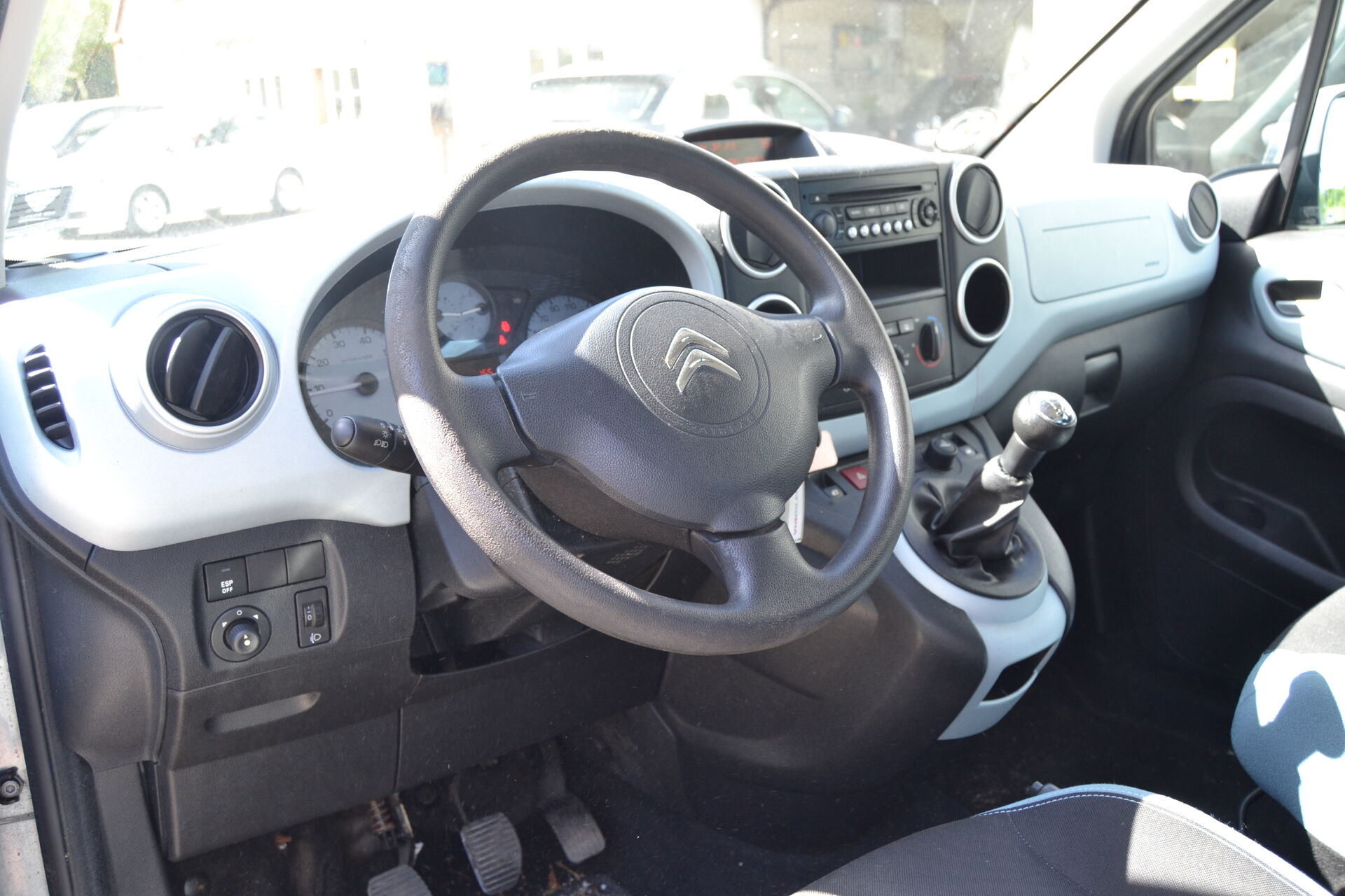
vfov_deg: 40.0
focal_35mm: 33
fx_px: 1233
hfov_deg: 57.2
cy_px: 448
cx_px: 672
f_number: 5
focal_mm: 22
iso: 400
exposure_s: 1/100
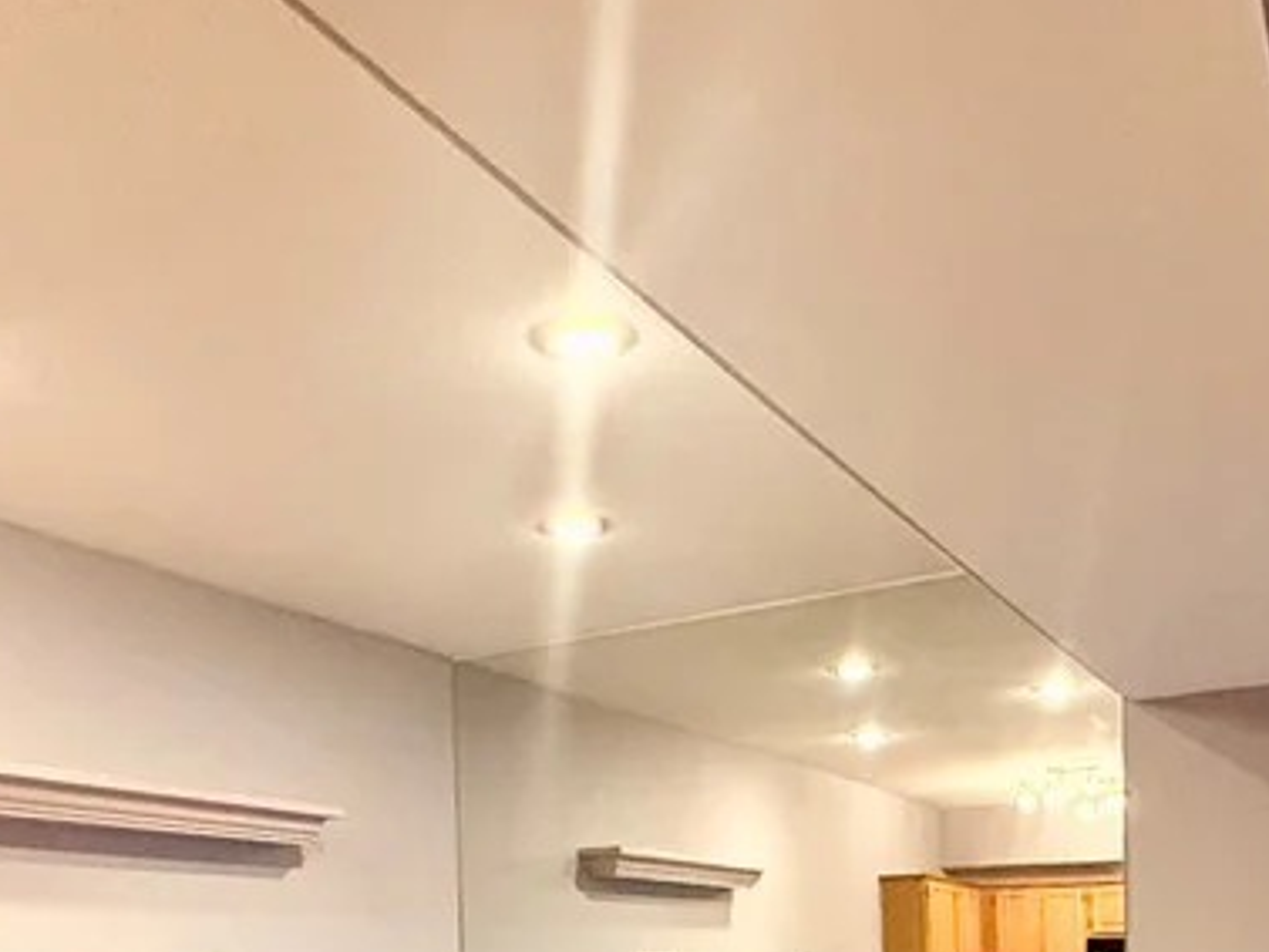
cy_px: 1002
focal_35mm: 38
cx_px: 603
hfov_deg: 48.9
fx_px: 1393
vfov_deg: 33.7
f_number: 2.2
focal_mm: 2.22
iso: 400
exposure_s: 1/60
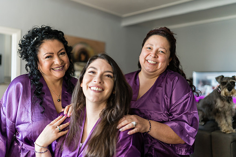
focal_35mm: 35
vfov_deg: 37.9
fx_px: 229
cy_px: 78
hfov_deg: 54.4
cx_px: 118
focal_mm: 35
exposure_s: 1/250
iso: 200
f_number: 1.4
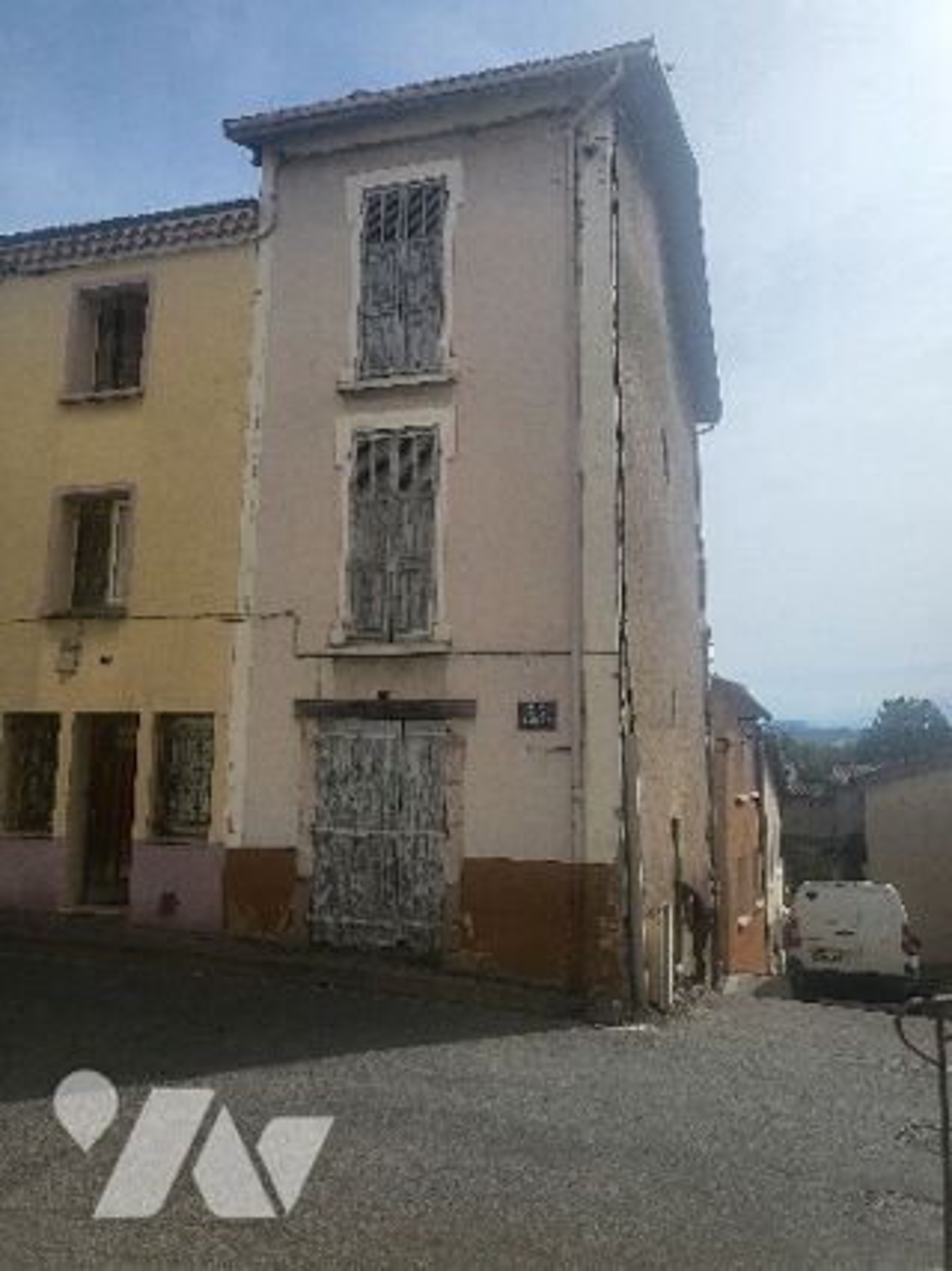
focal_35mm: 26
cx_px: 476
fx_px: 954
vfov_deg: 67.3
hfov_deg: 53.0
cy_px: 636
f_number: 1.8
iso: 50
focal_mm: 4.25
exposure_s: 1/4517
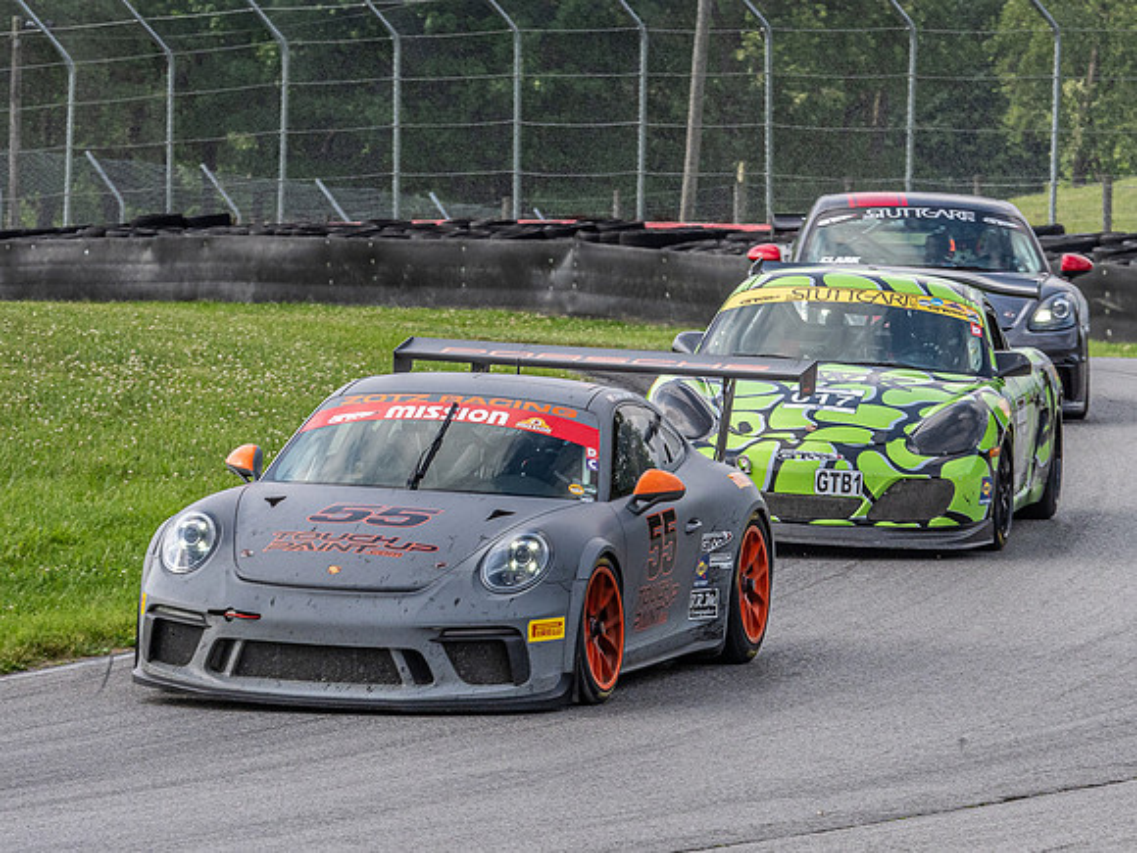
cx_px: 775
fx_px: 13441
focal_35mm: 409
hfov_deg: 4.8
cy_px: 373
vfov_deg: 3.6
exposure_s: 1/500
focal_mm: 150
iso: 400
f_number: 9
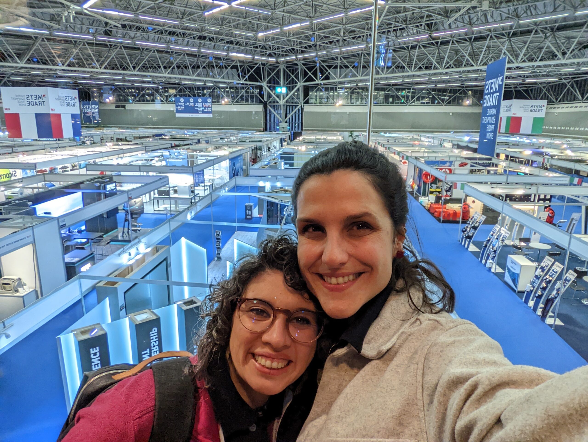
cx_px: 294
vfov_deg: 56.9
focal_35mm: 24
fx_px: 408
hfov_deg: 71.6
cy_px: 221
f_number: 2
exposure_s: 1/33.3
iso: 121
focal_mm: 2.51
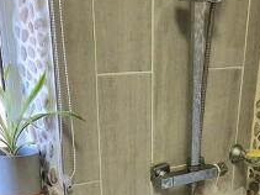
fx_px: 473
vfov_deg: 18.7
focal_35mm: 63
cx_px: 166
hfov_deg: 30.6
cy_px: 337
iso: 160
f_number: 2.2
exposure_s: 1/60.2
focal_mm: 2.2
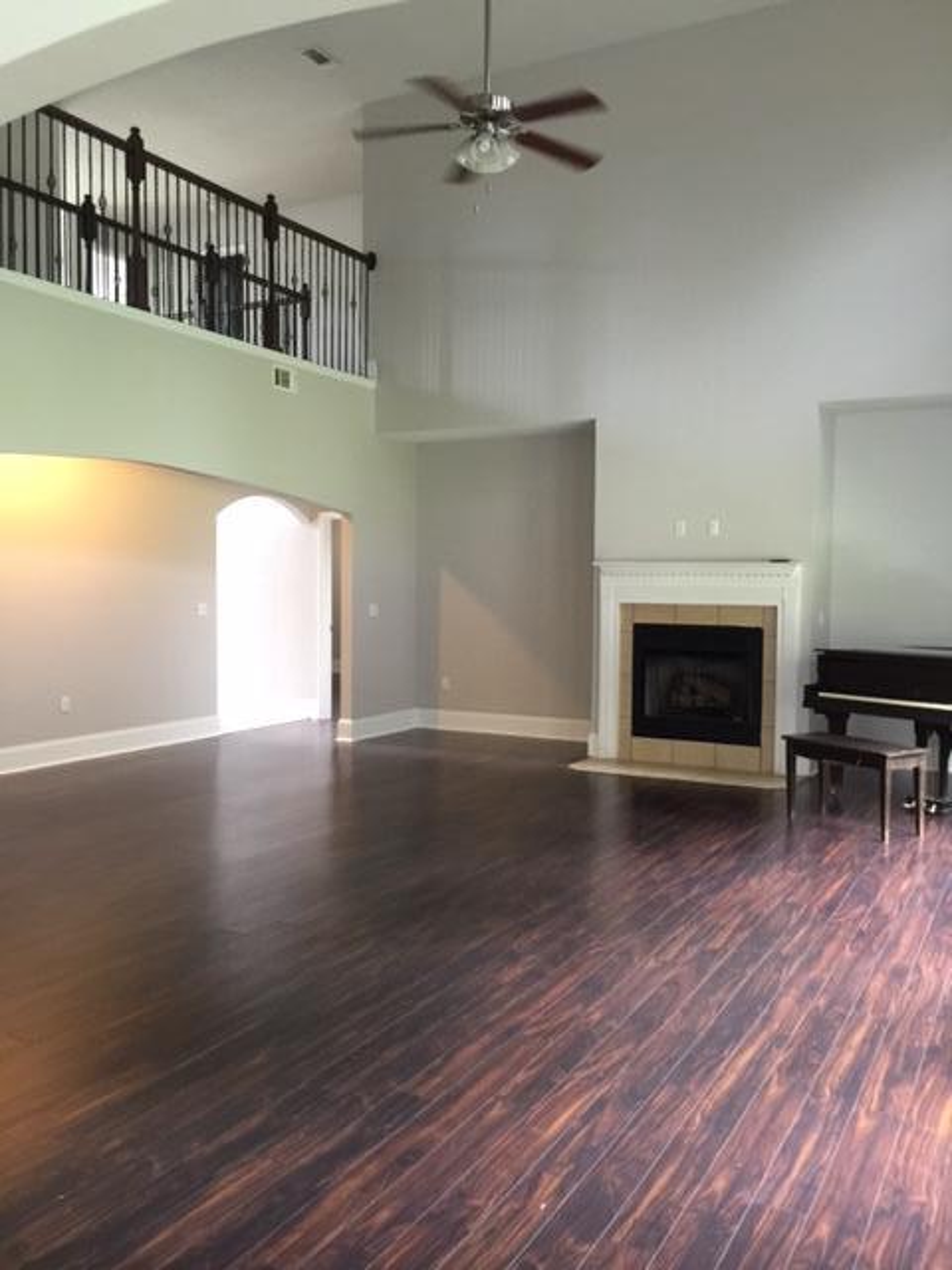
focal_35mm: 29
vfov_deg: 61.7
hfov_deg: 48.2
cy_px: 635
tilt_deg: -2.6
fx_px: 1063
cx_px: 476
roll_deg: -0.4
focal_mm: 4.15
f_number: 2.2
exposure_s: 1/8
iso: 125
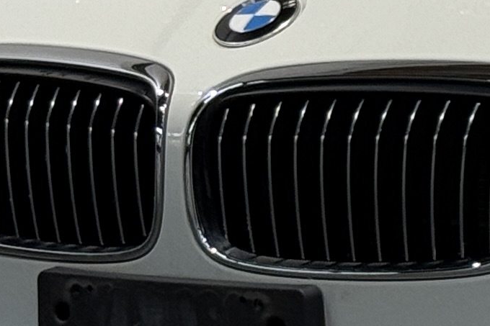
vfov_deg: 4.6
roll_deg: -0.8
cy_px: -104
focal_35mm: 296
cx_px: 1021
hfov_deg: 6.7
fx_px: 4028
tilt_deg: +0.1
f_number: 1.78
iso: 100
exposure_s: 1/60
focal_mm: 6.76
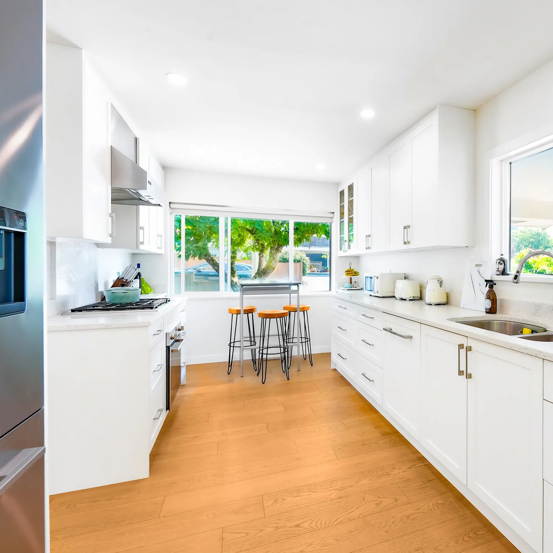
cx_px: 373
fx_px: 325
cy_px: 275
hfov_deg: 77.9
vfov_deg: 80.7
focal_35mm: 18
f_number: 10
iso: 500
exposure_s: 1/100
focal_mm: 14
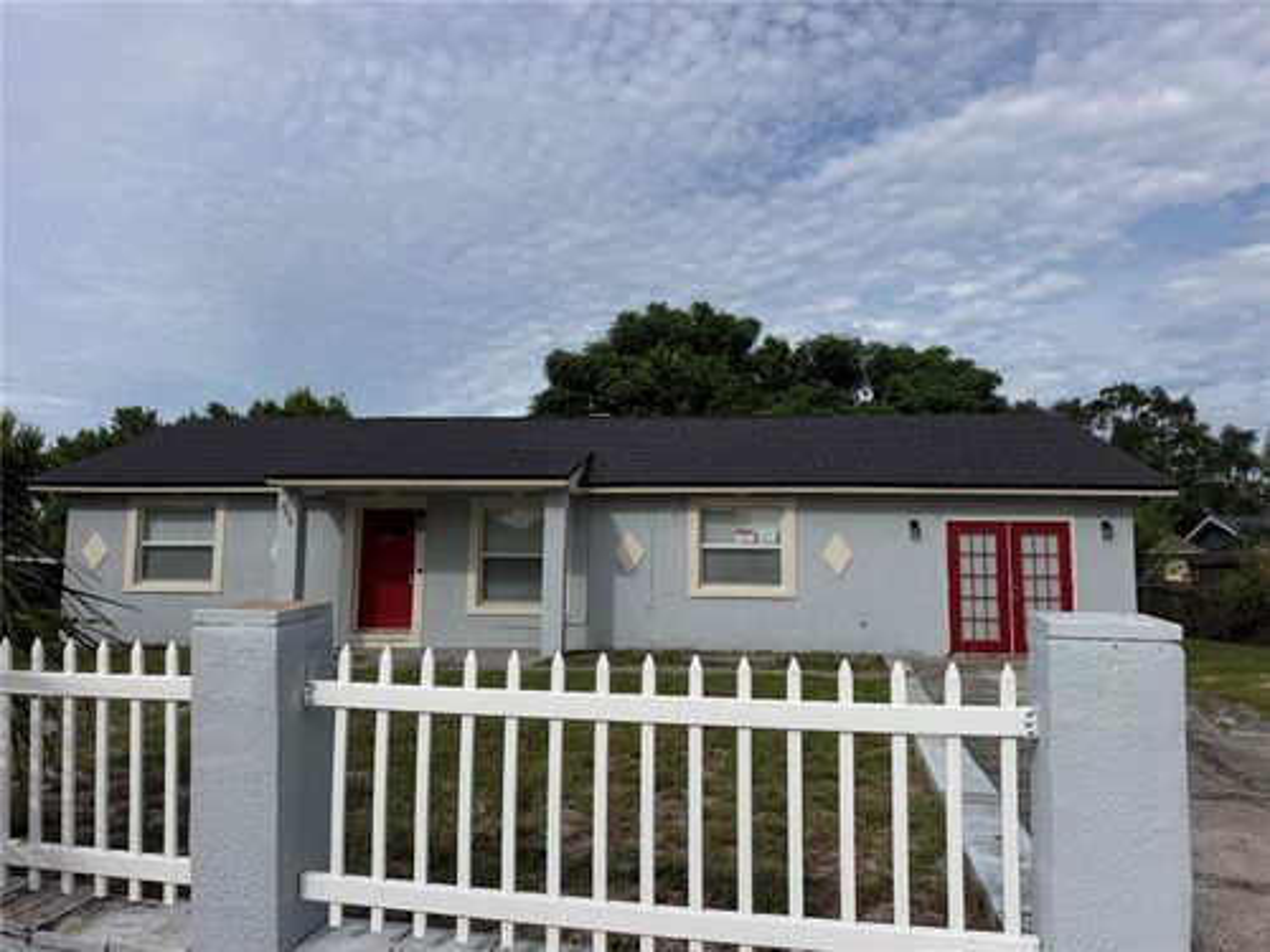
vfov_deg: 56.8
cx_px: 635
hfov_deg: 71.6
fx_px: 881
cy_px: 476
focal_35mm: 24
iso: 80
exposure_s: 1/9091
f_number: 1.78
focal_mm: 6.76
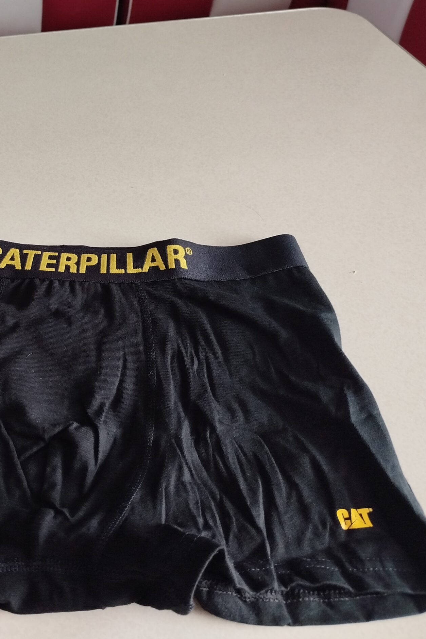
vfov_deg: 55.8
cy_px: 313
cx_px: 65
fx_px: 603
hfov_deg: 37.0
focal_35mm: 34
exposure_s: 1/17
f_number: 1.7
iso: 400
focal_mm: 5.31
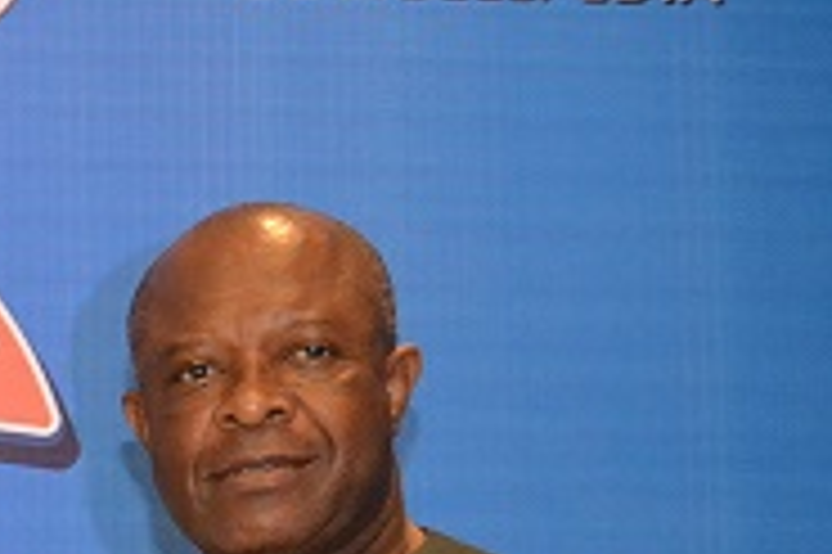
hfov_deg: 12.8
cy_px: 944
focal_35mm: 146
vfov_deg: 9.0
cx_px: -666
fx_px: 3371
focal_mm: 26
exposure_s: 1/125
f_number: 5.6
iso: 3200
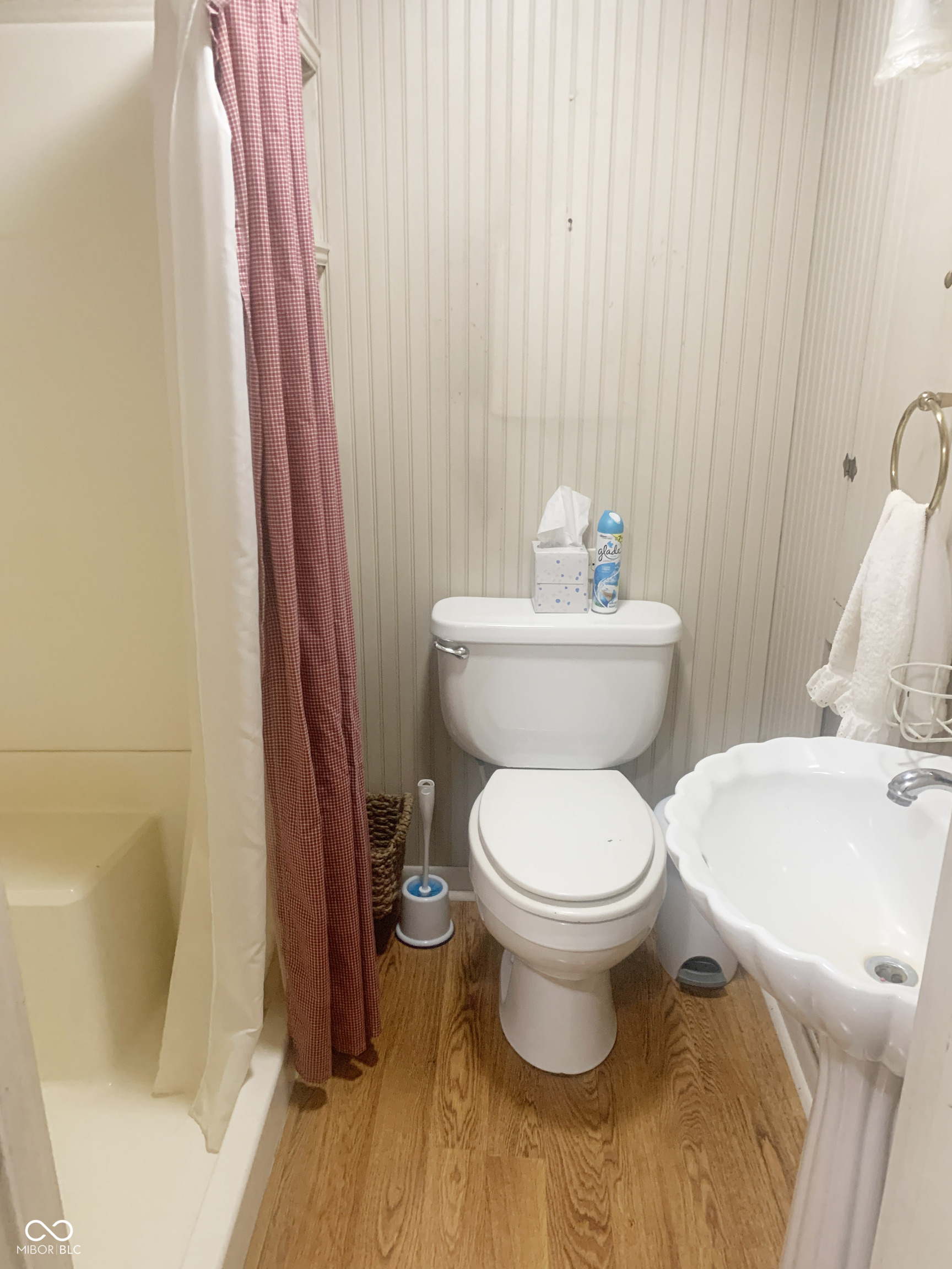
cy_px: 634
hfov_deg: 53.1
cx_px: 476
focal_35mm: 26
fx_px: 953
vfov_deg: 67.3
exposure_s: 1/30
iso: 400
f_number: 1.8
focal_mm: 4.25
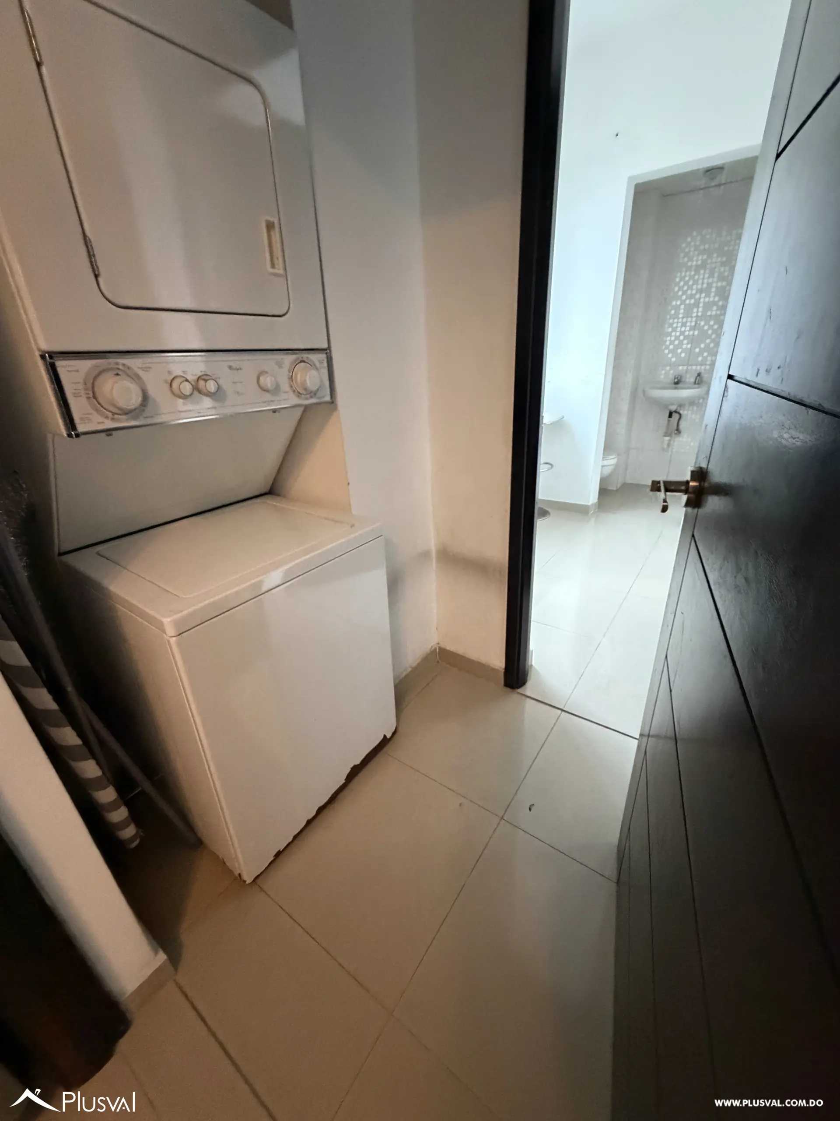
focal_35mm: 14
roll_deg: +2.7
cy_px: 560
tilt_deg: -23.2
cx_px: 420
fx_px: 453
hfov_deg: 85.7
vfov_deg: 102.1
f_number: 2.2
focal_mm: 2.22
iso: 1000
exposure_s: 1/60
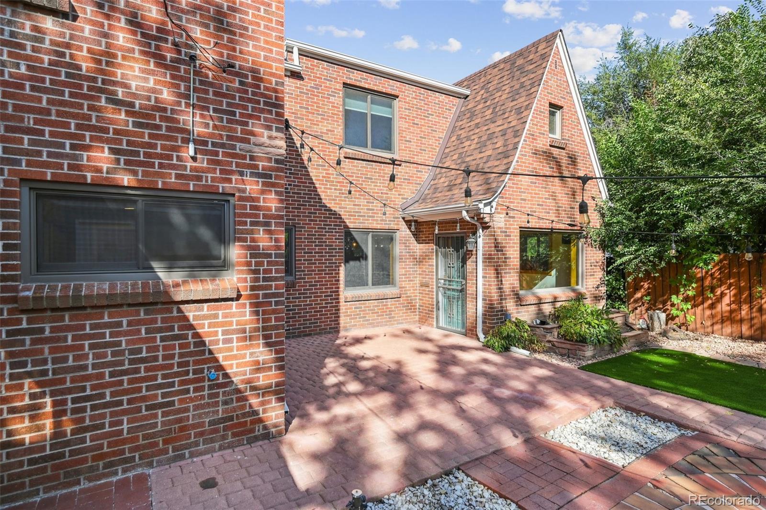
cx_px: 383
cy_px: 255
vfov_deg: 64.5
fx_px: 404
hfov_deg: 86.9
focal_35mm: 19
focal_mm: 19
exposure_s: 1/1250
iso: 400
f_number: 5
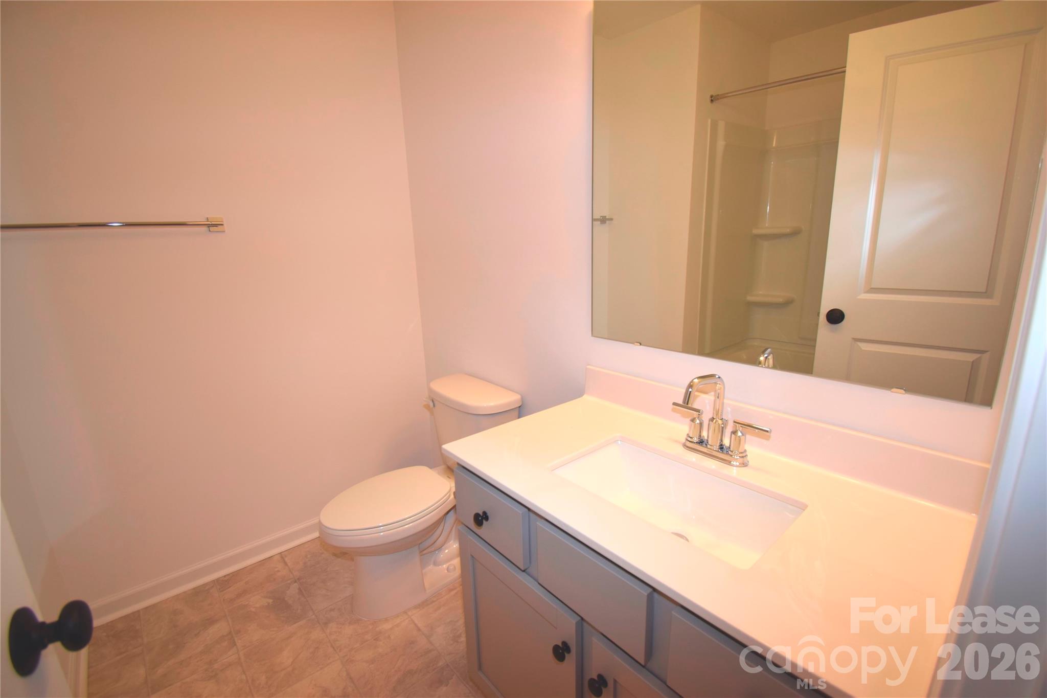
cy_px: 349
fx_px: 436
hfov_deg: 100.4
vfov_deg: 77.3
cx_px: 524
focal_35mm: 15
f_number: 5.6
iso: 220
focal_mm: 10
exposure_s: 1/125
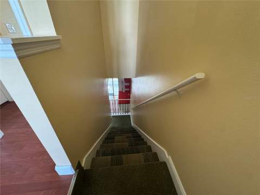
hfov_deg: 102.1
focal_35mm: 14
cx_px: 130
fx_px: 105
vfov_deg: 85.7
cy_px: 98
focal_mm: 2.22
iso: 500
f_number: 2.2
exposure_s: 1/60
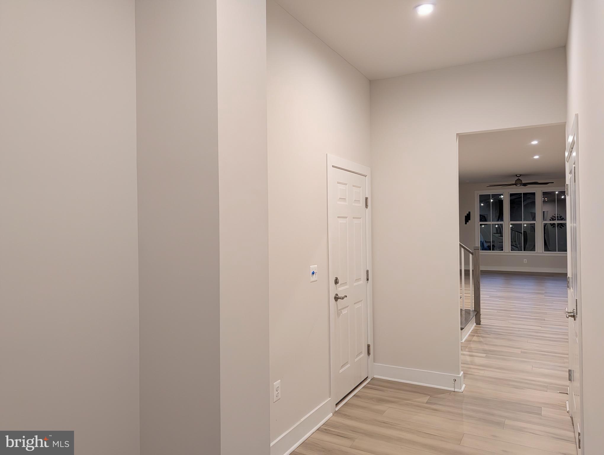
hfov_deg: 71.5
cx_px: 302
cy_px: 228
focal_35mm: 24
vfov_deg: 56.9
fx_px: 419
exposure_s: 1/60
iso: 207
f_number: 1.68
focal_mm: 6.9
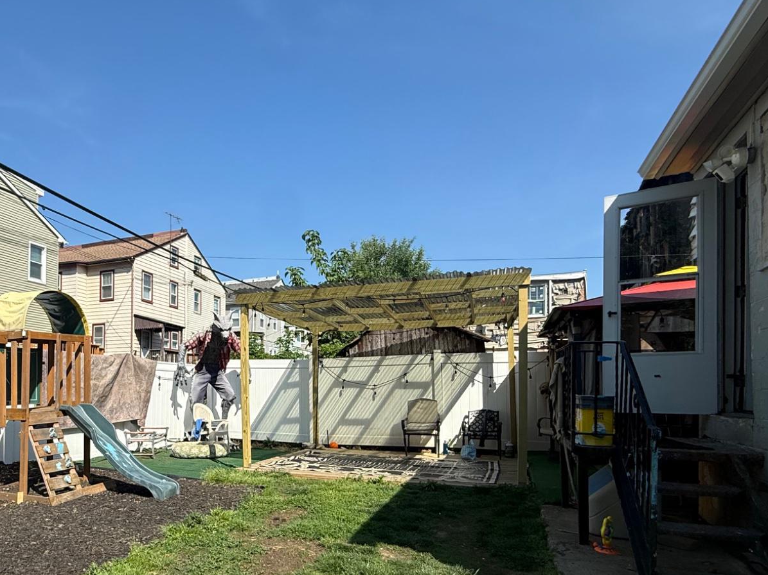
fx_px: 532
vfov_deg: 55.6
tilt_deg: +1.4
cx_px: 256
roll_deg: -0.5
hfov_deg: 69.6
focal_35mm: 24
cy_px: 382
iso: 50
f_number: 2.2
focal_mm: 2.22
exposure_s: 1/2410
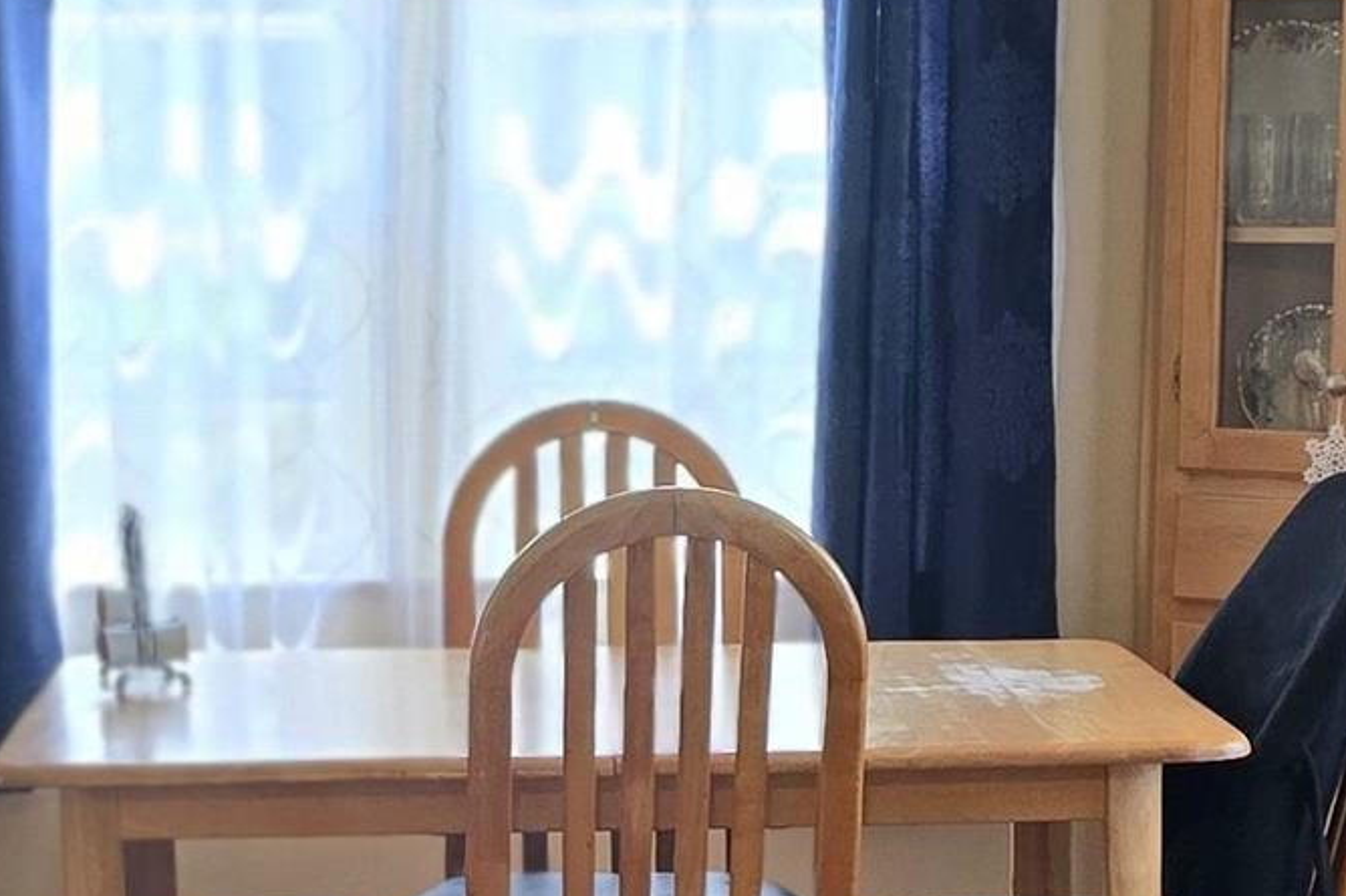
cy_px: 952
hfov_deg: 18.5
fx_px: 4112
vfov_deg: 12.3
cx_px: 457
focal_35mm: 110
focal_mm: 6.3
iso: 125
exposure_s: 1/120
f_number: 1.7
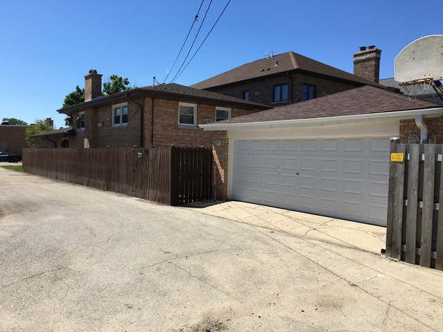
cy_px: 166
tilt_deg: -0.8
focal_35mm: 29
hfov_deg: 61.7
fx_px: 371
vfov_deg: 48.2
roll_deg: -1.1
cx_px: 222
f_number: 2.2
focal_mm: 4.15
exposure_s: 1/1425
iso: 25
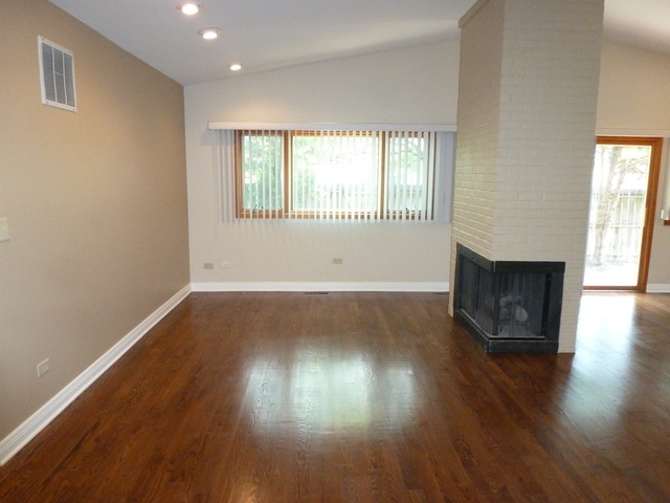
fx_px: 465
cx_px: 335
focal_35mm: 24
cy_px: 252
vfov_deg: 56.8
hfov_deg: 71.6
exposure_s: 1/60
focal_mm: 4.3
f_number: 3.3
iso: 640
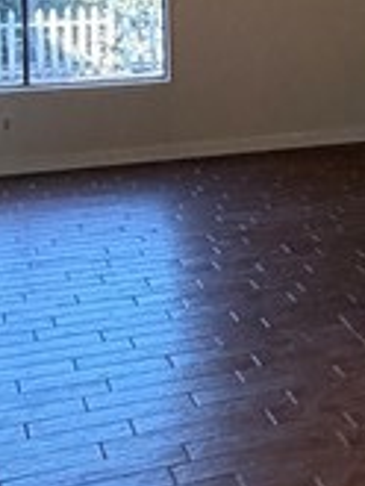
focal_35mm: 87
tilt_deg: -2.3
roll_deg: +0.2
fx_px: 1222
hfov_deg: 14.3
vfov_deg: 21.6
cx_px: 721
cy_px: -12
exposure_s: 1/121
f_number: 2.2
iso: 200
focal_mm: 2.22
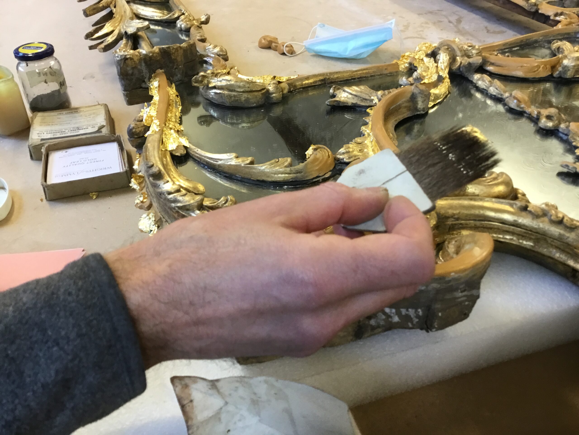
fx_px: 519
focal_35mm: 31
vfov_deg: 45.4
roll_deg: +0.0
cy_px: 218
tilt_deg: -37.2
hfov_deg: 58.4
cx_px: 290
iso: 50
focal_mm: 3.3
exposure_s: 1/33
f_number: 2.4
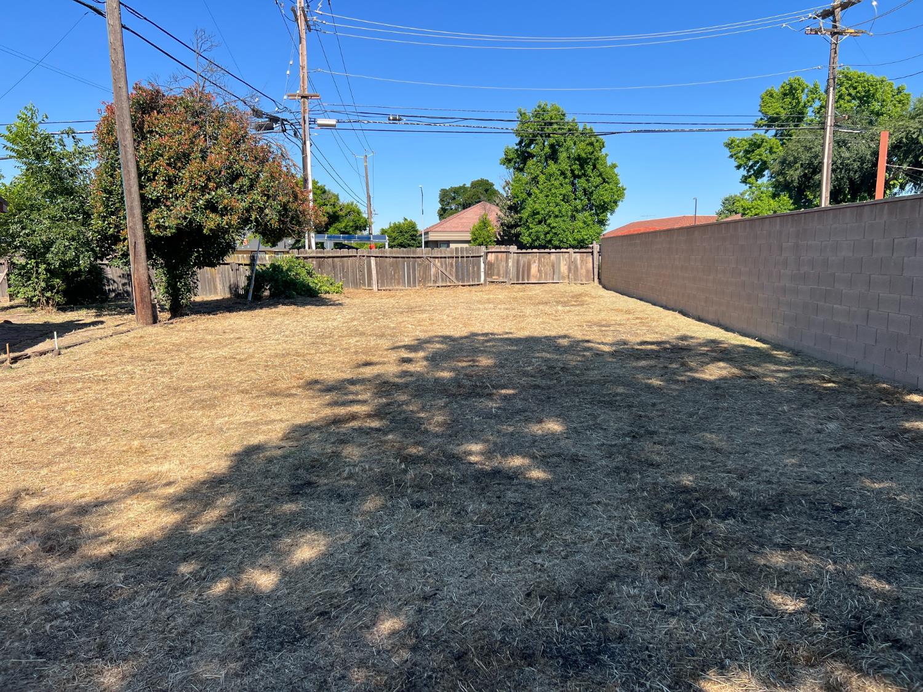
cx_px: 462
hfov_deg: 67.3
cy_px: 346
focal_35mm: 26
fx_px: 693
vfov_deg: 53.1
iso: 50
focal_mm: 5.7
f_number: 1.5
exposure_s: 1/2695
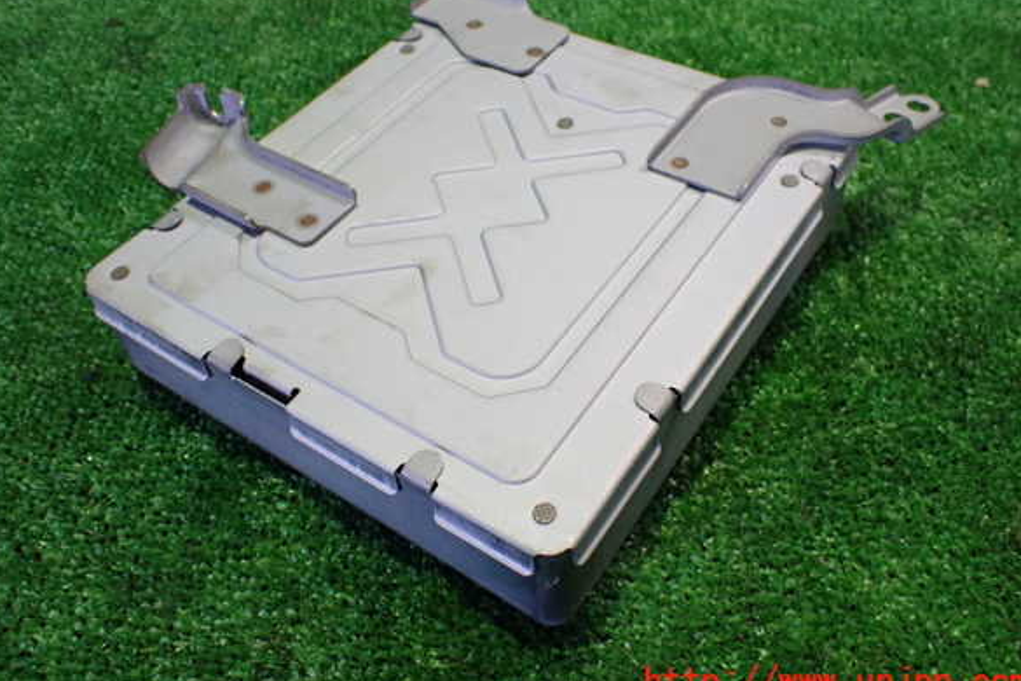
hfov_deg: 58.7
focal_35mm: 32
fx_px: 907
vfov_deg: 41.1
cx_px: 515
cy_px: 313
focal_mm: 5.4
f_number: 2.3
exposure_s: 1/60
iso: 800
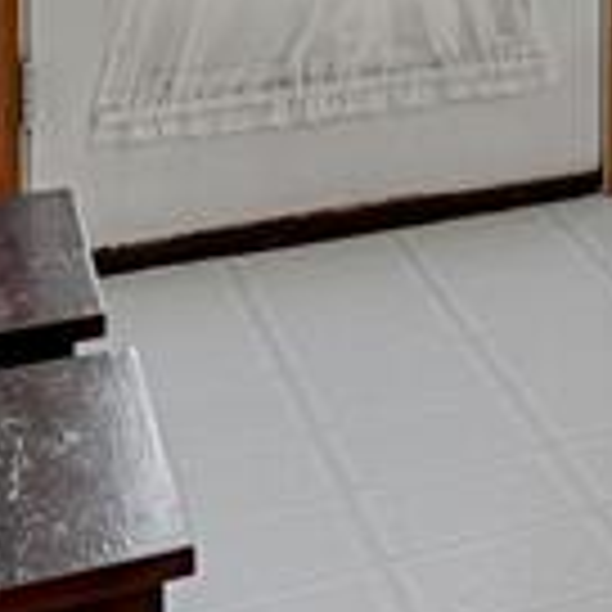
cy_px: -490
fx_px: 2180
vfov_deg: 14.1
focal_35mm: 109
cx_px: 1683
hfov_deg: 11.5
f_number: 6.3
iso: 250
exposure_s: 1/1.25
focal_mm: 17
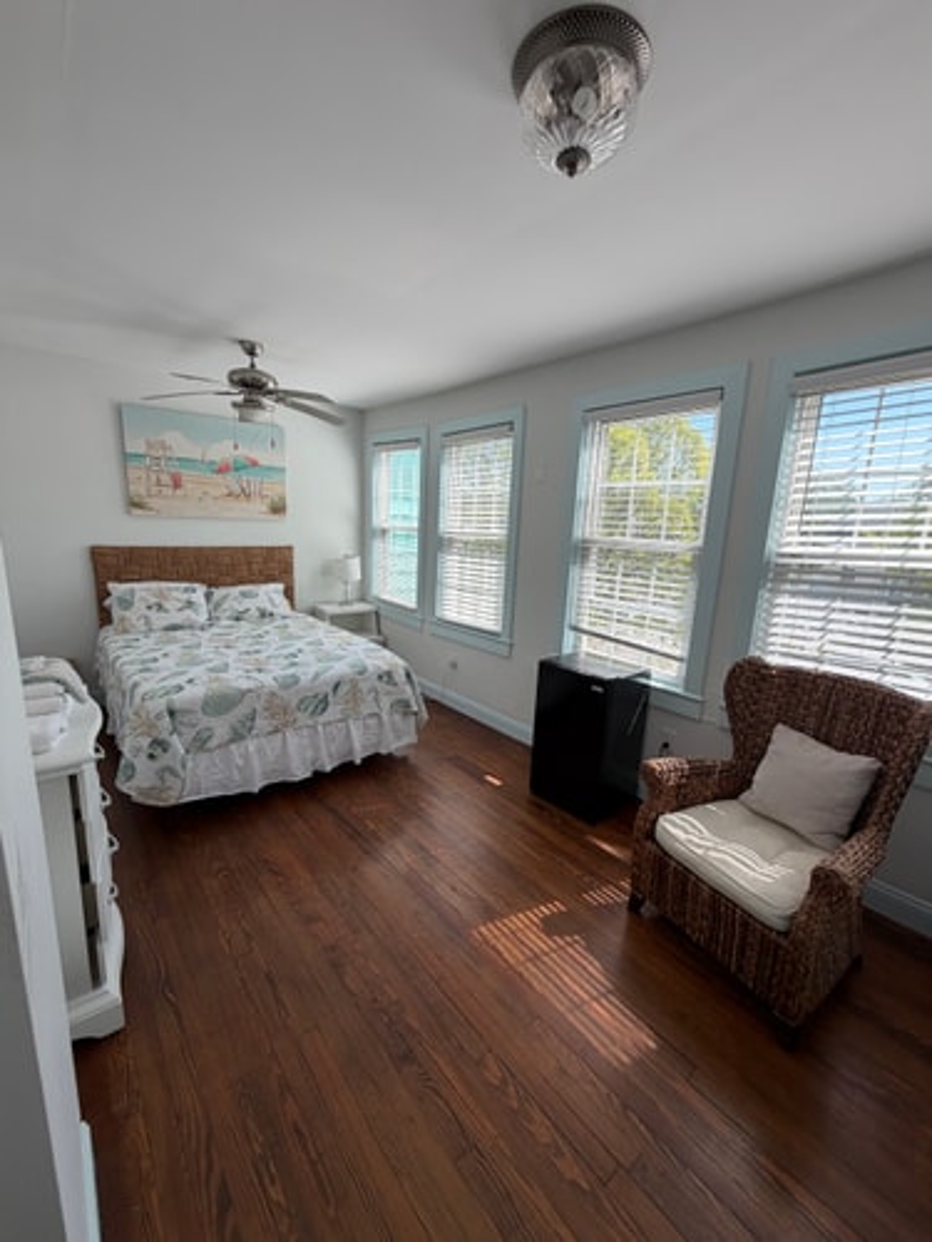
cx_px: 466
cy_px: 621
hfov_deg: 85.7
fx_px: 503
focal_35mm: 14
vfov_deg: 102.1
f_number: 2.2
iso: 40
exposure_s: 1/240
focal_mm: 2.22
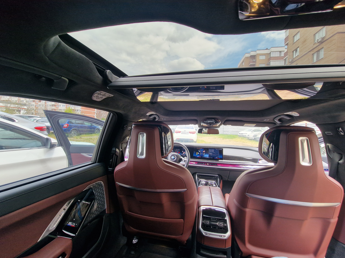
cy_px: 129
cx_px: 172
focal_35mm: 13
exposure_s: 1/100
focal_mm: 2.2
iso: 64
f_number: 2.2
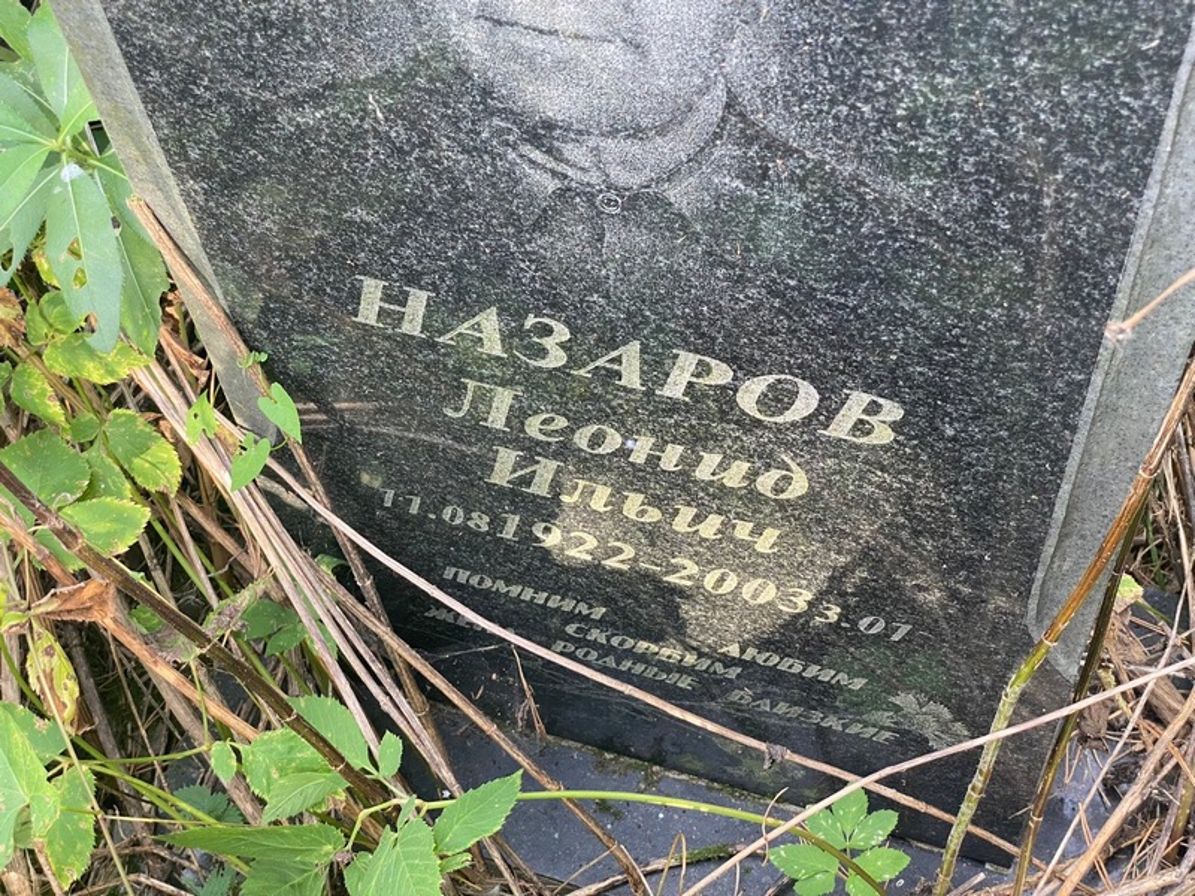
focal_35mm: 52
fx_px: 1795
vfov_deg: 28.0
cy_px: 448
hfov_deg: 36.8
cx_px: 598
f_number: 2
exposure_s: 1/121
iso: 125
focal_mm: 6
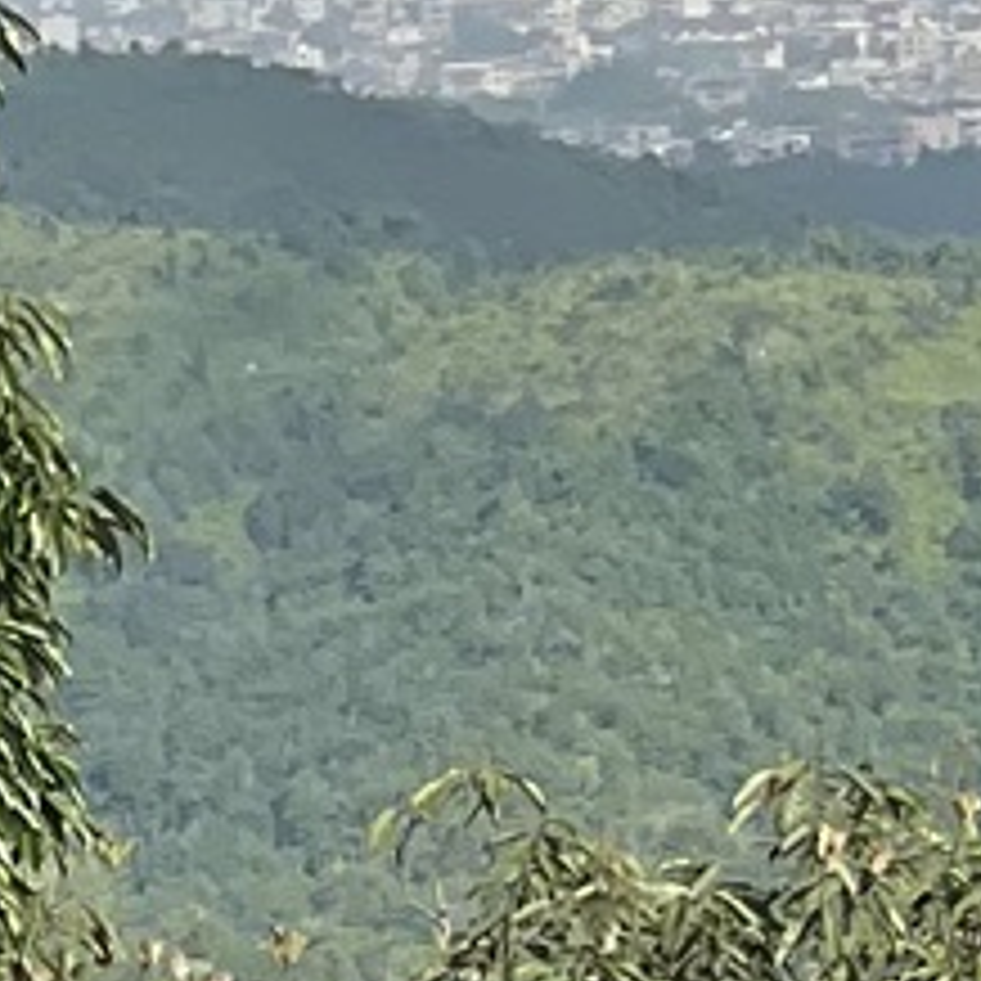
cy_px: -652
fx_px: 16608
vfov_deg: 3.4
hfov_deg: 3.4
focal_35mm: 518
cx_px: 1593
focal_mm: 7.5
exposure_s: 1/1672
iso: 20
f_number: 2.2
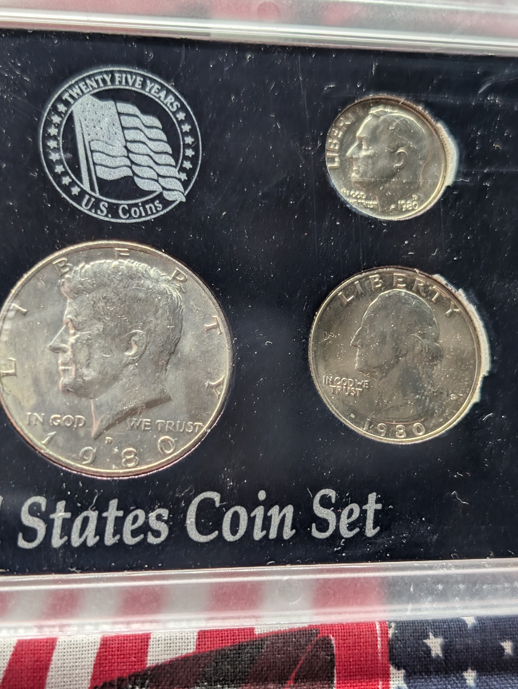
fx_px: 975
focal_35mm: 49
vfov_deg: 38.9
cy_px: 344
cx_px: 259
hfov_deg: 29.7
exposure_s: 1/119
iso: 138
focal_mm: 6.9
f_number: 1.68
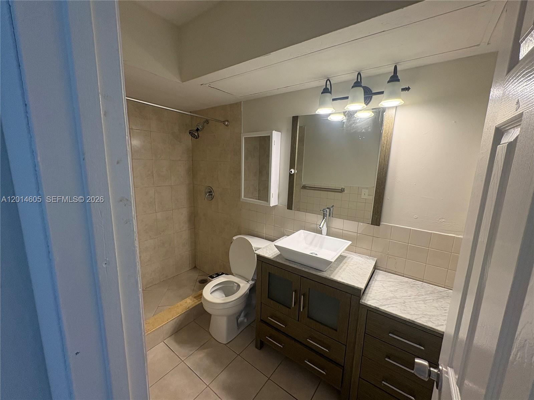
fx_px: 216
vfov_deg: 85.7
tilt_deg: -9.4
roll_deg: -1.3
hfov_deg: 102.1
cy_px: 200
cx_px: 267
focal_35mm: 14
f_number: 2.2
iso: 200
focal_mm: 2.22
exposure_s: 1/120
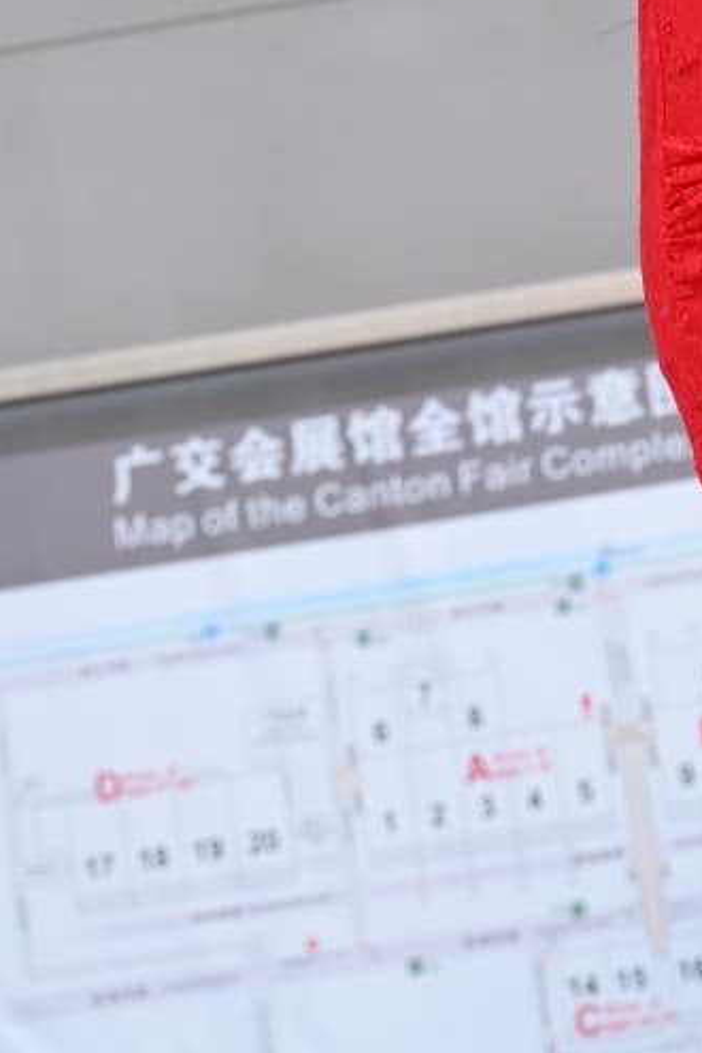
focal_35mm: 171
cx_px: 693
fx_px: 5001
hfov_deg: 8.0
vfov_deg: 11.9
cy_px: 77
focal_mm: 47
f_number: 4
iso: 560
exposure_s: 1/400
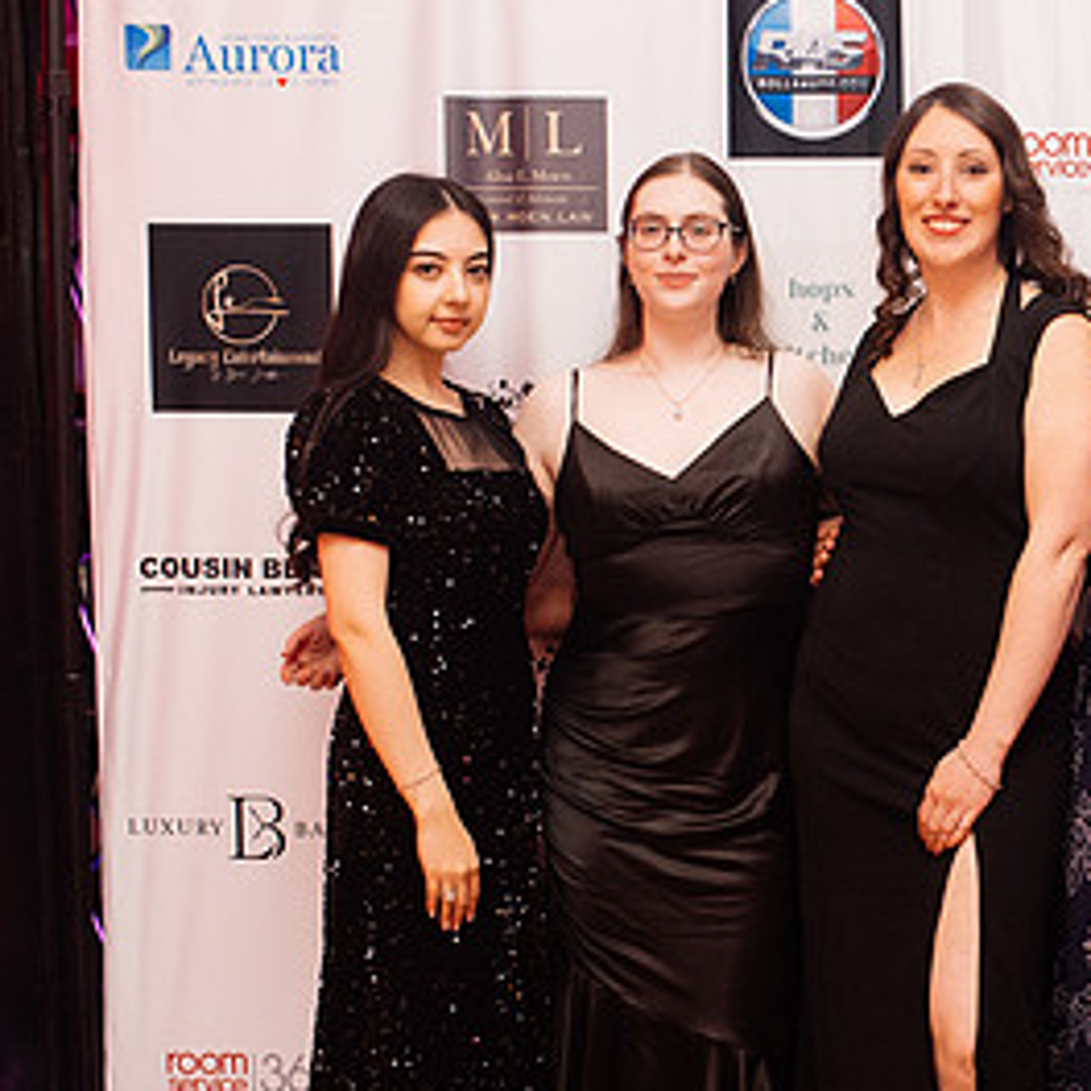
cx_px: 1048
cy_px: 555
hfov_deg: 20.1
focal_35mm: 84
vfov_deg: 20.6
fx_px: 2995
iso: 2500
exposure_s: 1/200
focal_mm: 35
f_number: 2.8
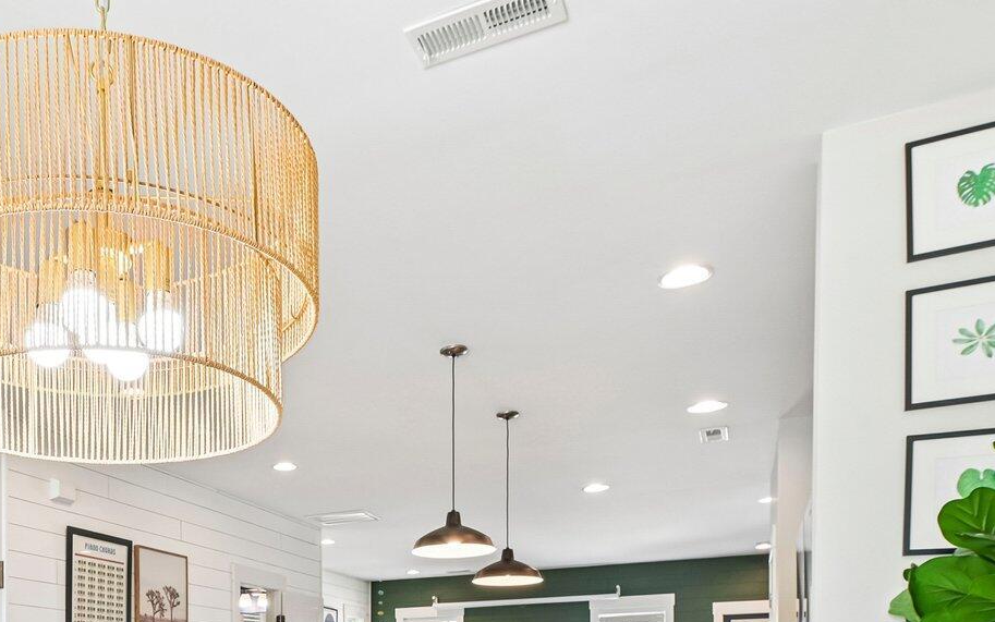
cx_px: 230
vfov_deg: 33.5
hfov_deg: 56.2
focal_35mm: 32
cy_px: 709
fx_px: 868
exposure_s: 1/25
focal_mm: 14
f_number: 9
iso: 200
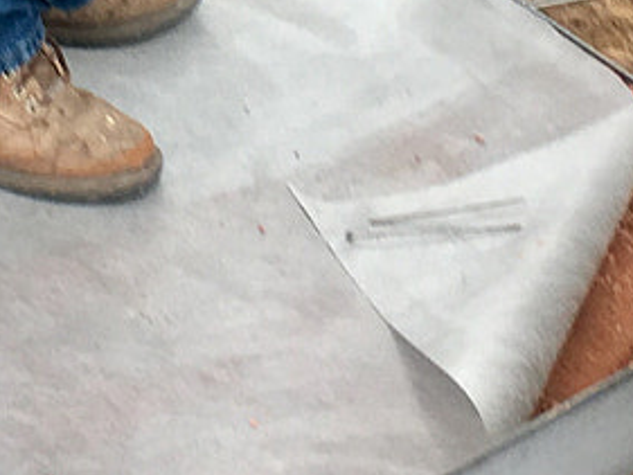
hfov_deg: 11.9
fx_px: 3019
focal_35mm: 165
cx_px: 124
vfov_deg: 8.8
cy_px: -227
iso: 25
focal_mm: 4.15
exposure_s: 1/120
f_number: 2.2
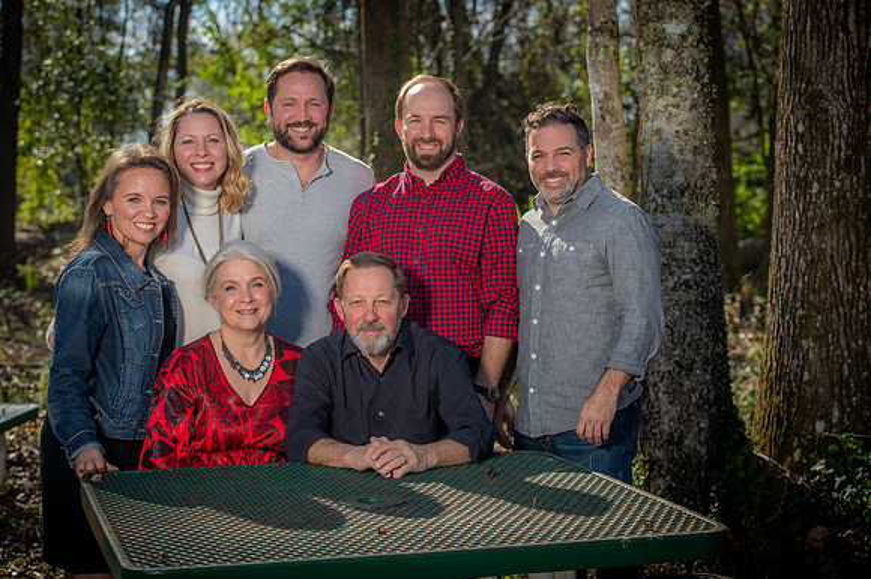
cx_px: 436
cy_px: 290
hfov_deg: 28.9
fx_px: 1693
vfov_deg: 19.4
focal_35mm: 70
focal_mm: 70
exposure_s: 1/250
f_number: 5.6
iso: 50
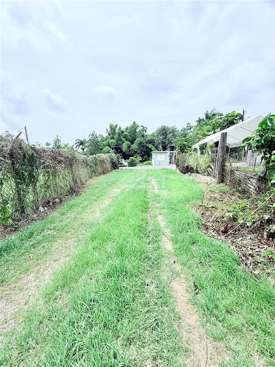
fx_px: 148
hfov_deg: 85.7
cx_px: 138
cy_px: 184
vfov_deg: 102.1
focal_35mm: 14
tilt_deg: -10.7
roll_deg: +0.8
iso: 50
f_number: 2.2
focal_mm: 2.22
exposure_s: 1/2165
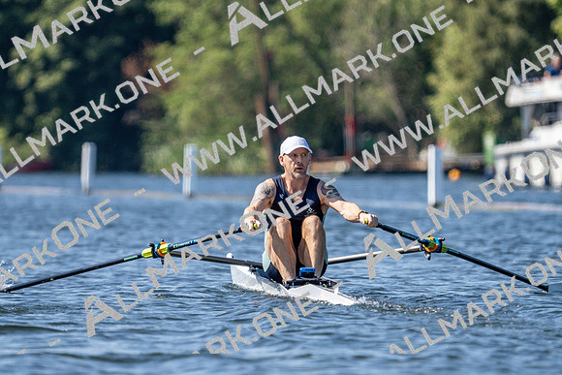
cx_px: 281
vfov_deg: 1.9
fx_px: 11102
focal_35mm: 711
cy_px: 188
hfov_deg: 2.9
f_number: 6.3
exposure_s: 1/2000
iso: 400
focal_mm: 474
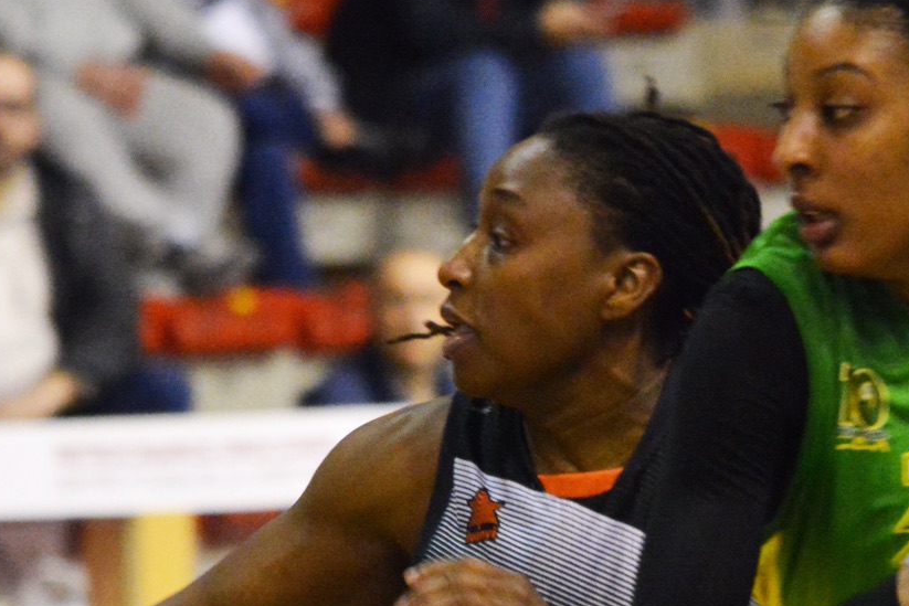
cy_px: 347
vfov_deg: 1.8
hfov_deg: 2.7
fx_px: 19091
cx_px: 749
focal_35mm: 756
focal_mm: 180
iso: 4000
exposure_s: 1/320
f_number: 5
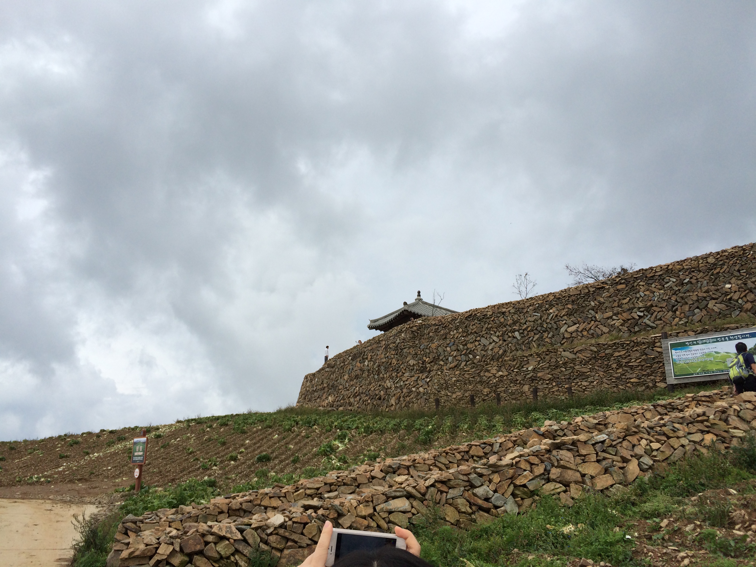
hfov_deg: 61.7
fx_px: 633
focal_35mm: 29
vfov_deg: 48.2
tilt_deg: +16.8
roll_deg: -0.7
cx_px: 378
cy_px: 284
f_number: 2.2
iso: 32
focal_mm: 4.15
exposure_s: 1/1282
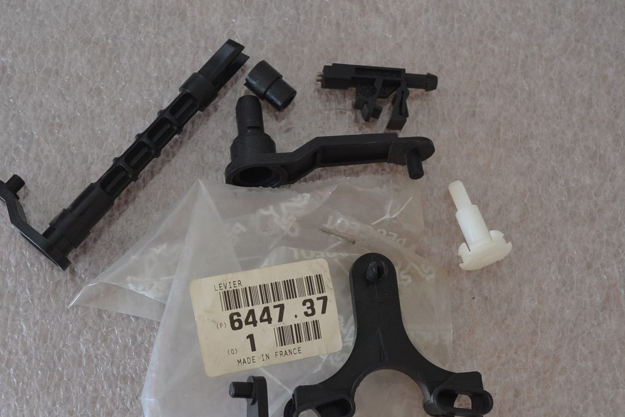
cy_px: 286
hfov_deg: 33.9
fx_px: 1024
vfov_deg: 22.9
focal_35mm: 59
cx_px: 277
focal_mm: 28
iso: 560
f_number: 4.5
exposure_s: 1/60
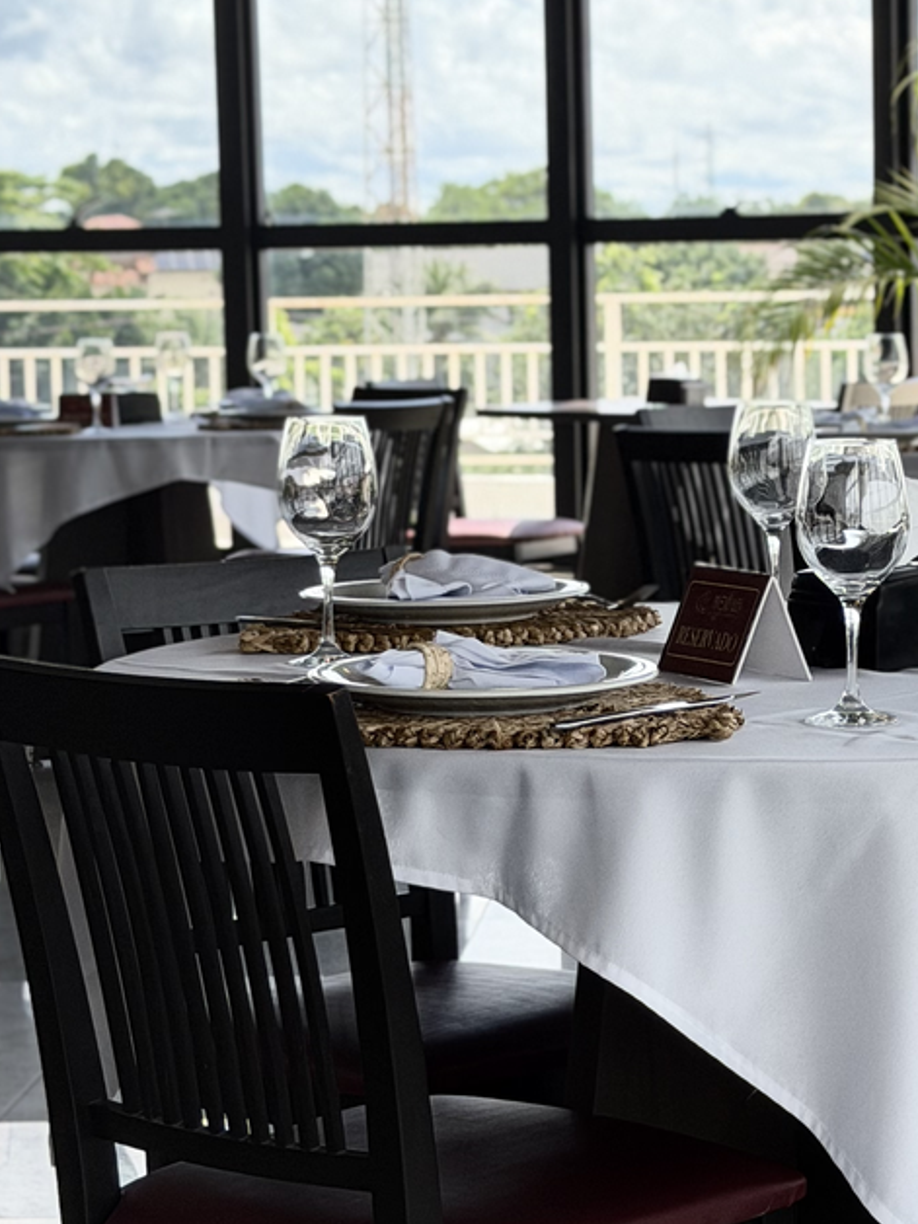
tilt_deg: -5.4
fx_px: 3783
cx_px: 766
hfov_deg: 13.7
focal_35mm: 107
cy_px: 600
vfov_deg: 18.4
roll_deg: +0.8
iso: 80
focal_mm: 6.76
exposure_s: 1/1931
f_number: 1.78
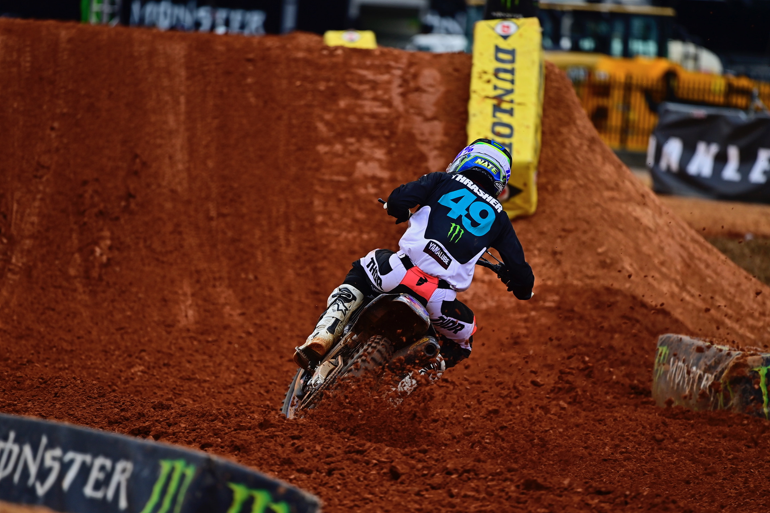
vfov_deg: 4.6
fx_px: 6438
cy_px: 257
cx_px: 386
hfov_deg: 6.8
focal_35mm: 301
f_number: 4
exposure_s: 1/1600
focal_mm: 300
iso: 280
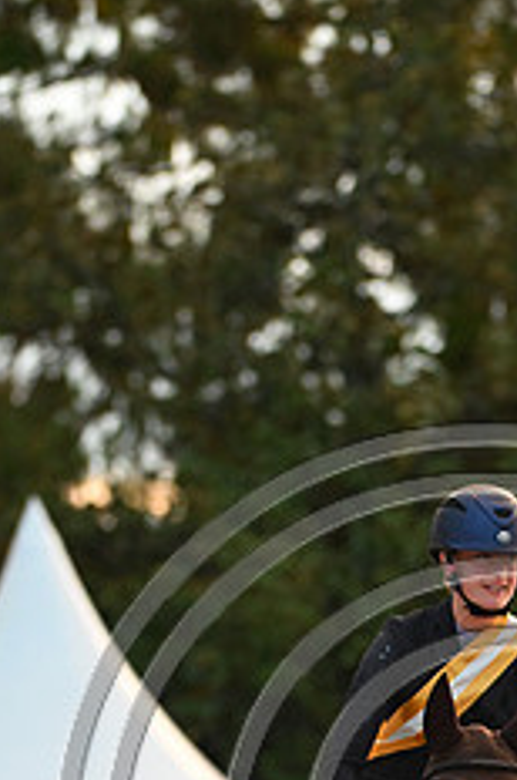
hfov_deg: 2.7
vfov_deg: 4.1
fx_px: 10824
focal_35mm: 501
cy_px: 804
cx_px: 445
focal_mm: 200
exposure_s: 1/1000
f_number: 4.5
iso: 8000
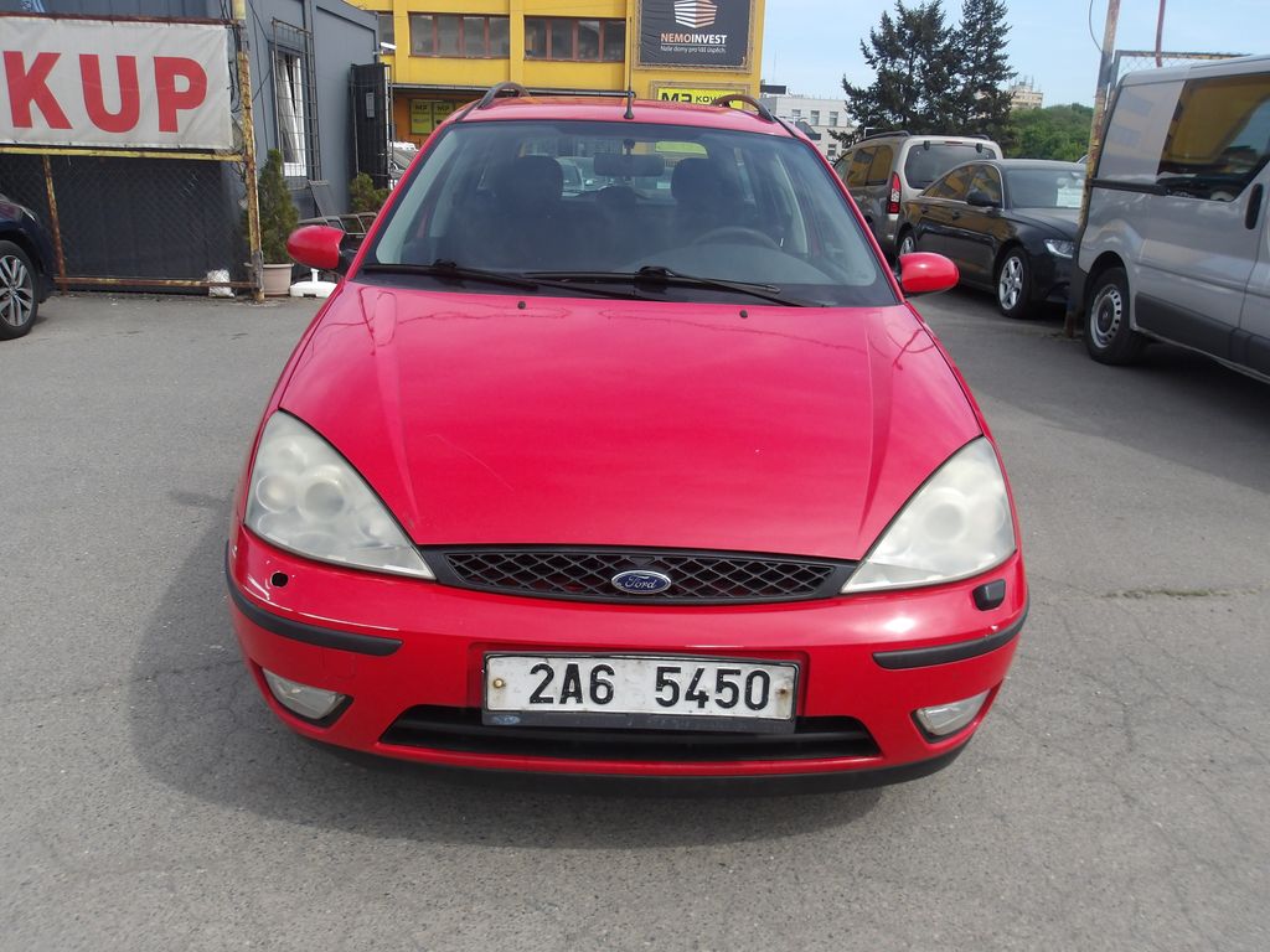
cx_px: 635
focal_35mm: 27
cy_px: 476
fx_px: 991
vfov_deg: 51.4
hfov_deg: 65.3
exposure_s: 1/950
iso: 100
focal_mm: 4.9
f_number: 3
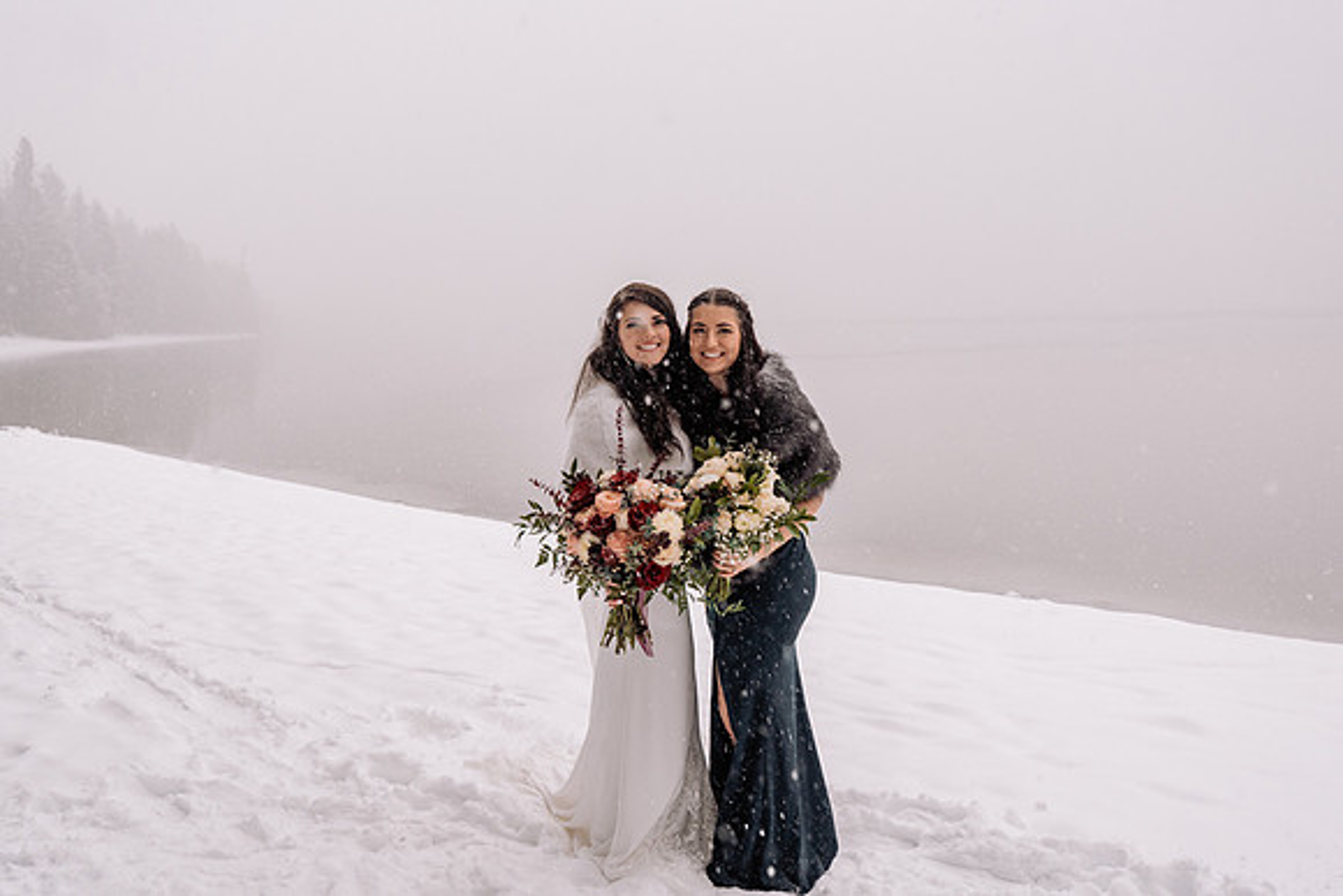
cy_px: 422
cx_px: 672
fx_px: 1395
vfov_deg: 35.6
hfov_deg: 51.4
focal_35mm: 37
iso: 1250
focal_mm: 35
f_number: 5
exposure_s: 1/250
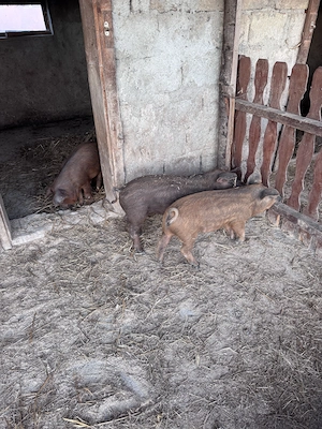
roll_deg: +1.8
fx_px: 298
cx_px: 161
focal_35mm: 24
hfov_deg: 56.8
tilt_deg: -31.7
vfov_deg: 71.6
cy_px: 214
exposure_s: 1/121
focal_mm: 6.76
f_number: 1.78
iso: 160
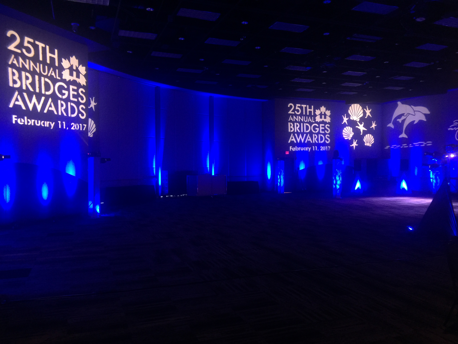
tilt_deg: +0.7
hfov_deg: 61.7
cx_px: 229
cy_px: 172
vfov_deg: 48.2
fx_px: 384
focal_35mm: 29
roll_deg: -0.7
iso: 64
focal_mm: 4.15
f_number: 2.2
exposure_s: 1/4
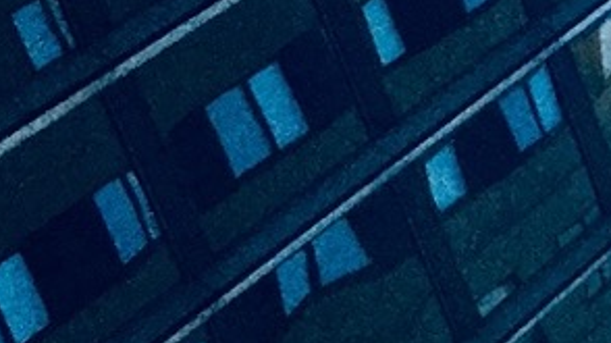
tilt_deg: +49.4
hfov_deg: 10.2
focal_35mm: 184
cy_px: 445
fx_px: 2979
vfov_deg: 6.5
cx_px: 1471
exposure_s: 1/30
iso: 32
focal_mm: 3.3
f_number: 2.4
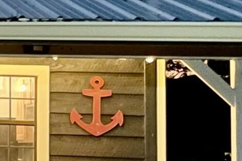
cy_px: 61
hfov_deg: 9.6
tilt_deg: +4.8
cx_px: -449
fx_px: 1155
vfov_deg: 8.0
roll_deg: -2.1
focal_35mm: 172
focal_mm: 4.2
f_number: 1.6
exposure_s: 1/10
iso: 500
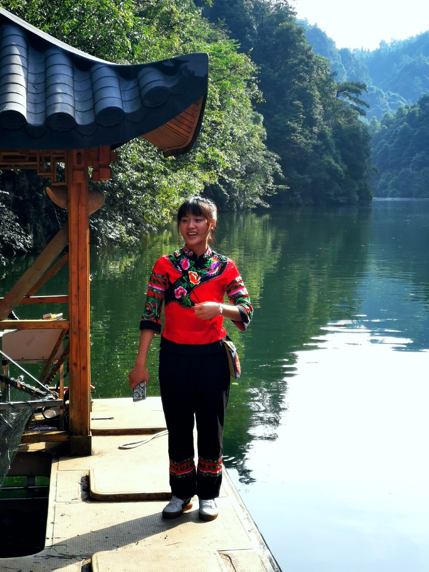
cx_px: 199
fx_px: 1090
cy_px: 309
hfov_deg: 22.3
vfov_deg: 29.4
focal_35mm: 66
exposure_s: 1/377
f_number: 2.4
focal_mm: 3.95
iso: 50
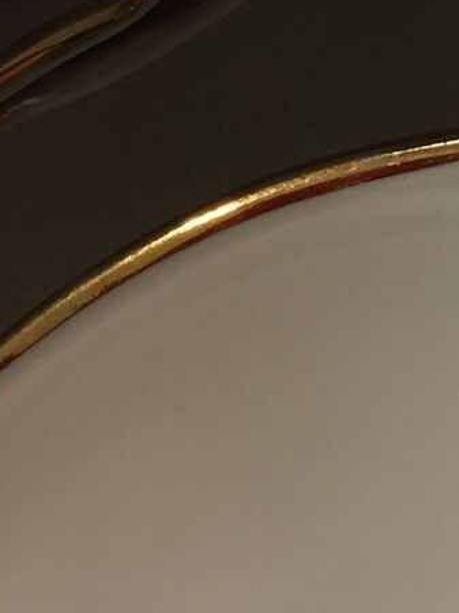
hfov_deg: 11.3
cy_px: -226
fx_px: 2283
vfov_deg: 14.5
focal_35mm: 129
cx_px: 553
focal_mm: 4.15
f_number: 2.2
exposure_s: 1/33
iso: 32
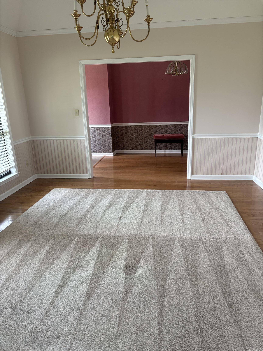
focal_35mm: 26
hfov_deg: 53.1
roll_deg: +1.6
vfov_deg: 67.3
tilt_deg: -15.1
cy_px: 176
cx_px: 132
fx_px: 263
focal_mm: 5.96
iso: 125
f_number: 1.6
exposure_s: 1/91
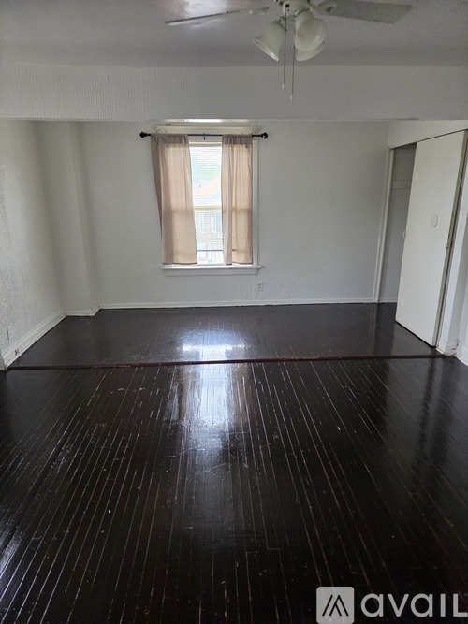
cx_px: 234
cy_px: 312
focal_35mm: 23
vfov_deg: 73.9
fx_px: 415
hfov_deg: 58.9
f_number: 1.8
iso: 400
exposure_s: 1/120
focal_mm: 5.4
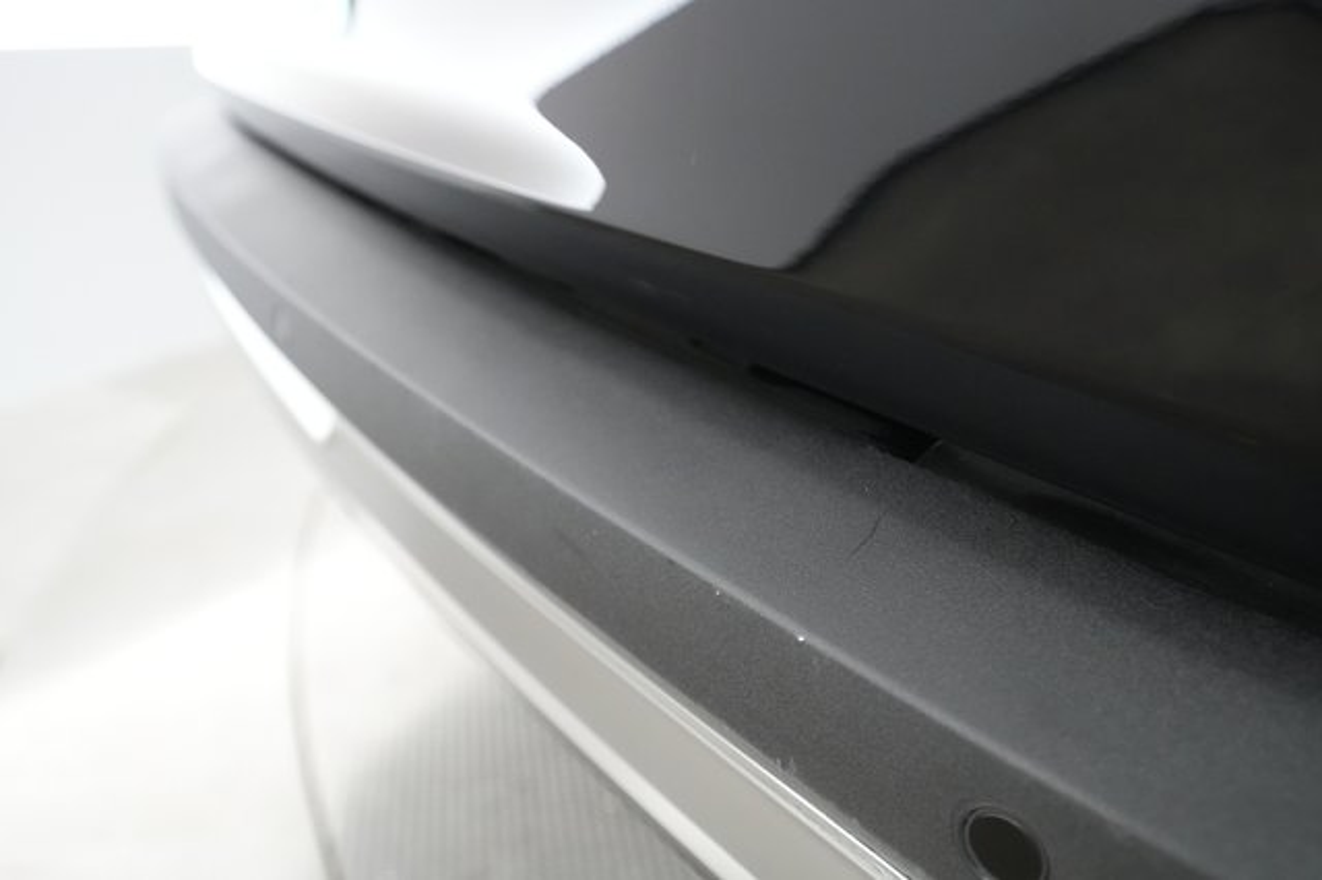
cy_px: 440
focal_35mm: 28
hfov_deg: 65.5
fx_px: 1028
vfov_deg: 46.4
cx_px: 661
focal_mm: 28
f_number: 4.5
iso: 8000
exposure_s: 1/125
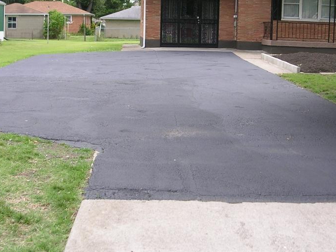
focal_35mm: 57
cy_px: 85
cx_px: 175
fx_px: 553
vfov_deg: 25.5
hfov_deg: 33.8
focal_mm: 5.8
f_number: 2.8
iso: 50
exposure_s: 1/85.2
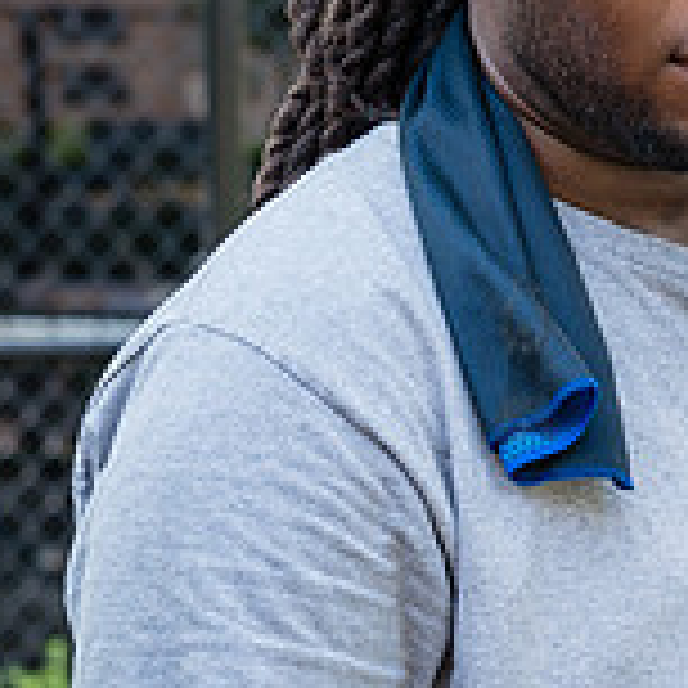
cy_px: 463
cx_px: 852
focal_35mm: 262
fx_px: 5891
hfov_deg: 6.6
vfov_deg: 6.7
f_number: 5
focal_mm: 65
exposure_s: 1/125
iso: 200
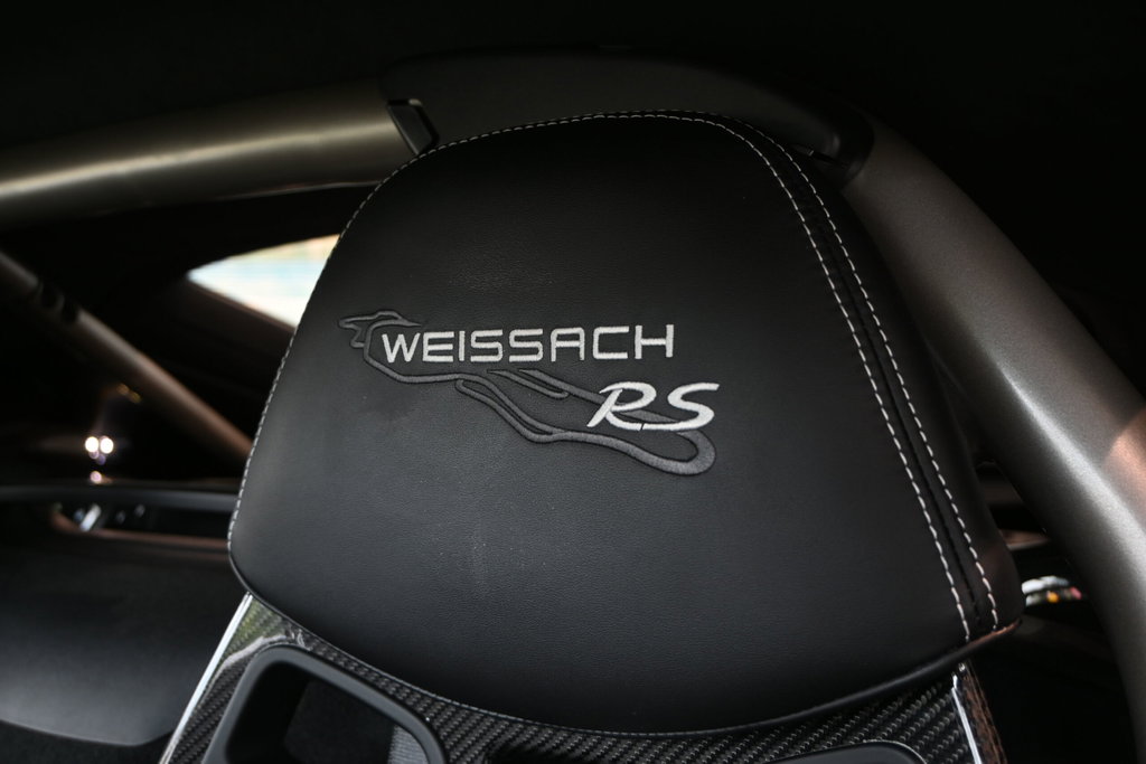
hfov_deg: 56.1
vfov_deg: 39.2
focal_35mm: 34
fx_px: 1074
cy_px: 382
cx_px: 573
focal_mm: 22.5
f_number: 4
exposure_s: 1/40
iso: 220
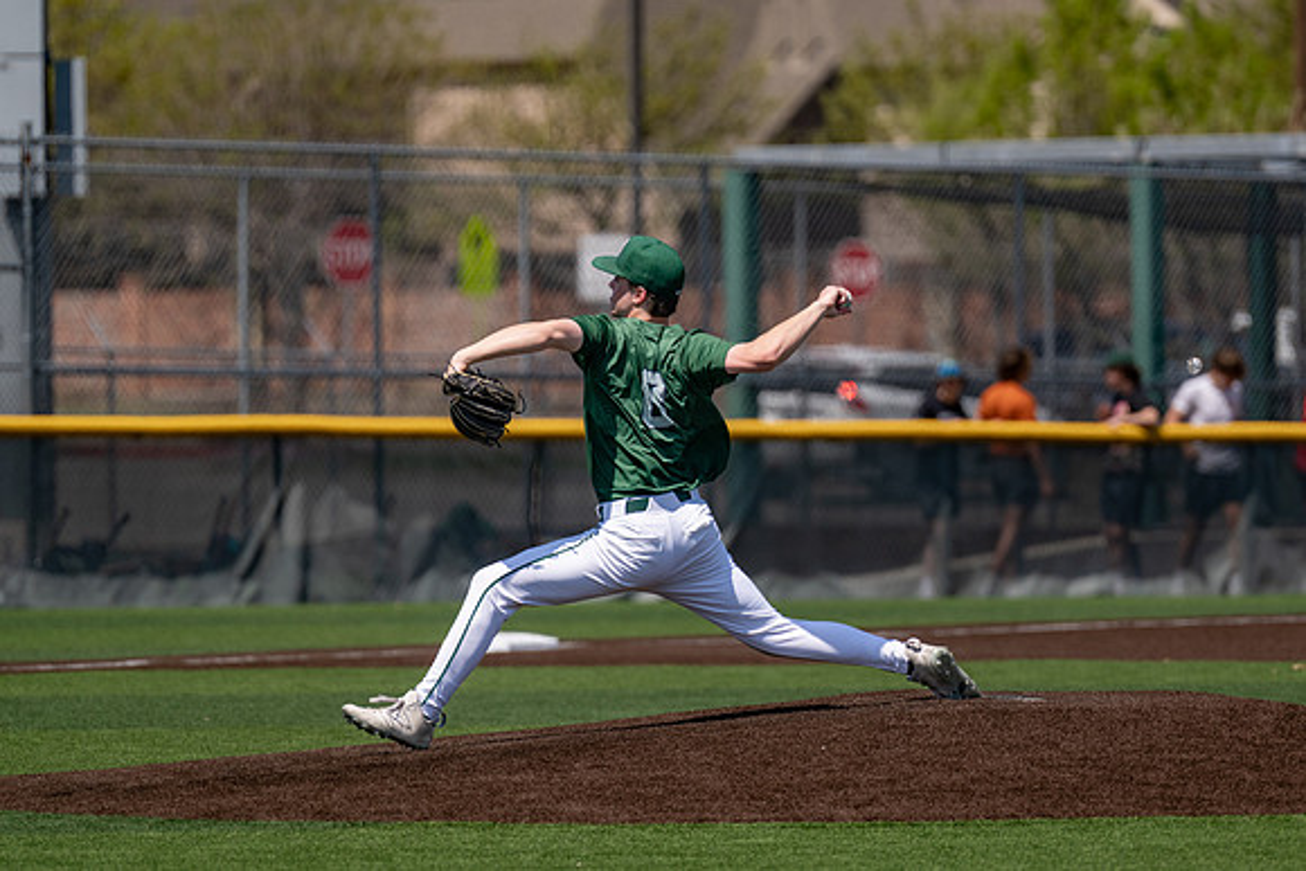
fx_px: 12256
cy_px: 451
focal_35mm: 338
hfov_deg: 6.1
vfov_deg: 4.1
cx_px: 787
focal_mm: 276
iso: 320
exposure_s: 1/4000
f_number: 4
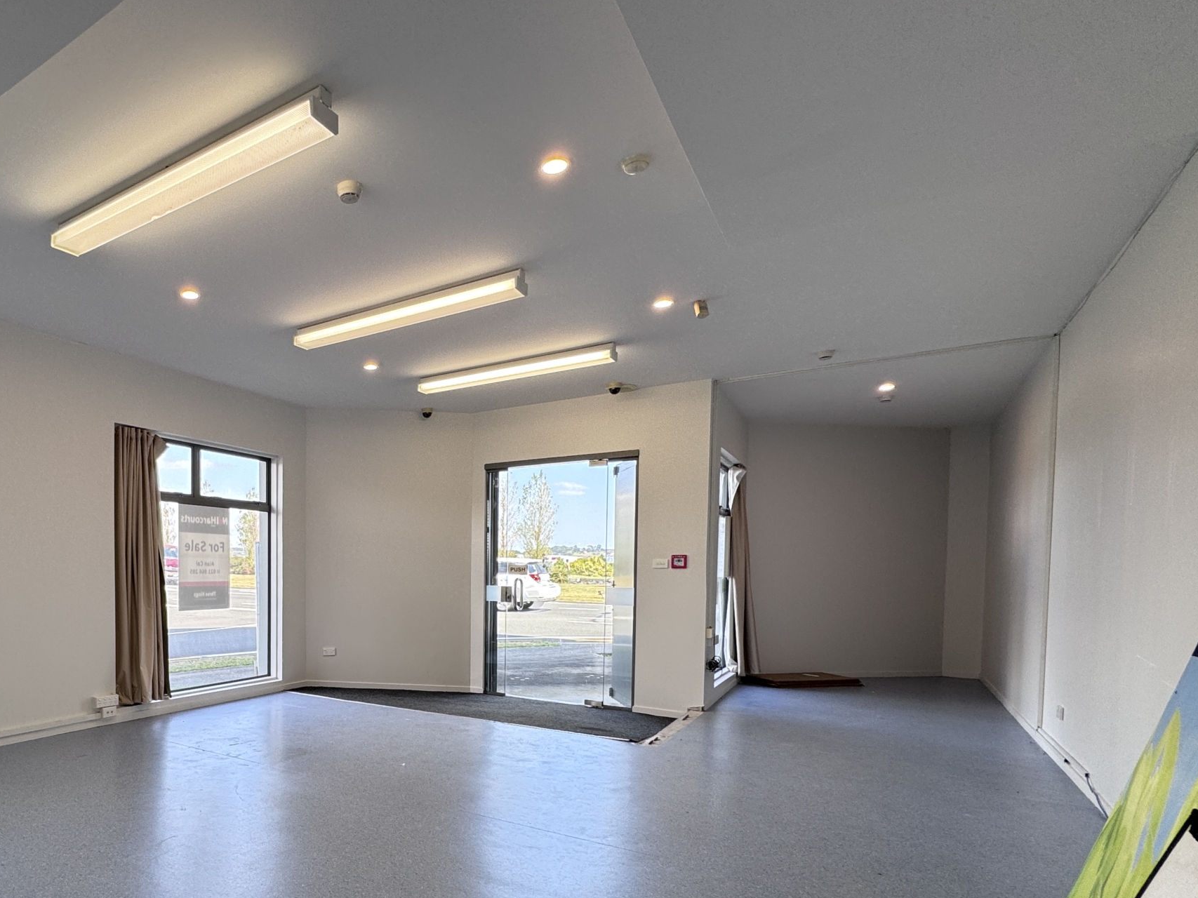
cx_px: 318
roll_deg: +0.0
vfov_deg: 61.9
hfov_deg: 74.1
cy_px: 598
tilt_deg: -2.2
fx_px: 727
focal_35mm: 21
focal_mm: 2.22
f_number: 2.2
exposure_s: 1/125
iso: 40
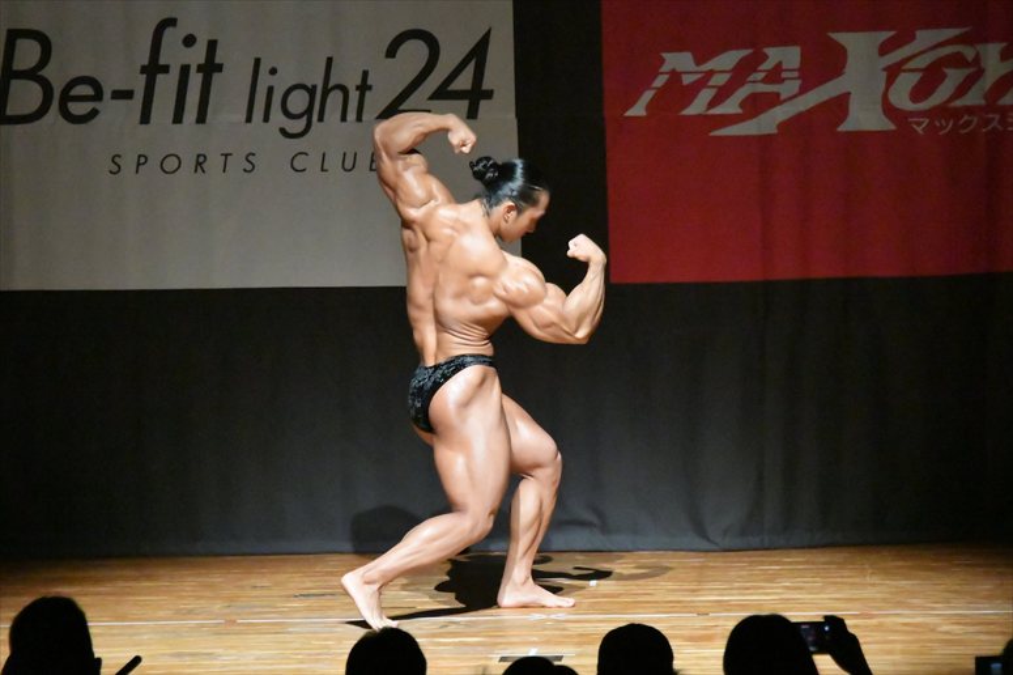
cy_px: 338
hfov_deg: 8.1
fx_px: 7172
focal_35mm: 255
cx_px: 506
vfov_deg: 5.4
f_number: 5.6
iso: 25600
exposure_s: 1/400
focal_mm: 170
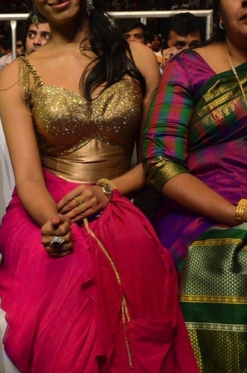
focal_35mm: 68
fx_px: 701
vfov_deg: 29.6
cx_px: 57
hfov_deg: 19.8
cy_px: 240
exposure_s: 1/100
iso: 6400
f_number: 8
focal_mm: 25
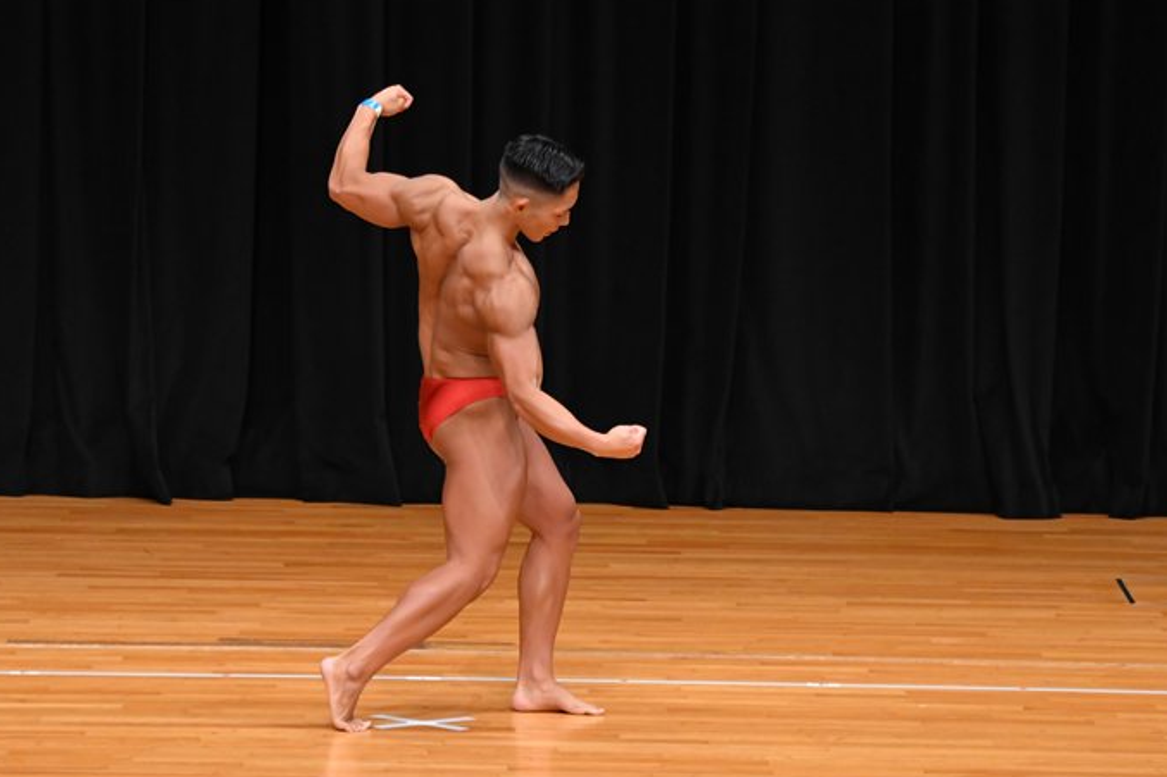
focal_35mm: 292
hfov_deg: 7.1
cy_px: 364
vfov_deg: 4.7
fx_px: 9463
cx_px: 563
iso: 3200
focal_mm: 170
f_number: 5.6
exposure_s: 1/400
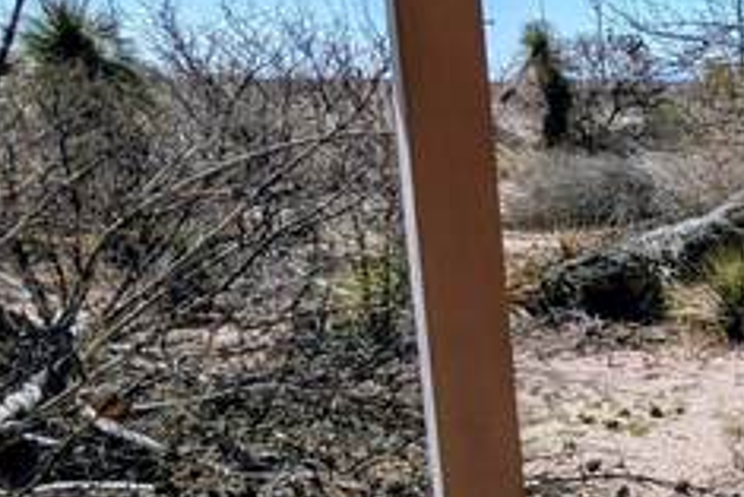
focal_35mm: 51
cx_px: 1111
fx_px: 1055
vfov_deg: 26.4
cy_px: 336
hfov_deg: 27.3
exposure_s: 1/3906
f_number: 1.7
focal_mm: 2.02
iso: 54
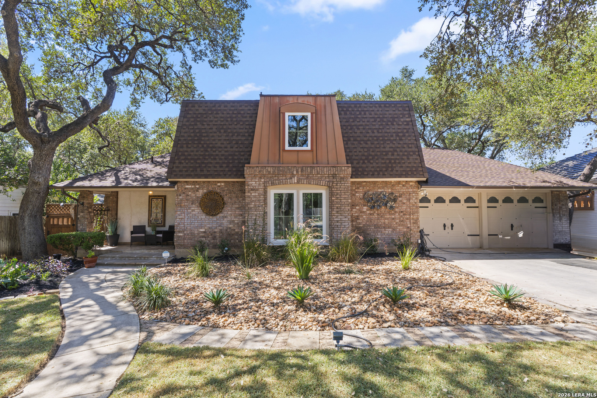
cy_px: 199
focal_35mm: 17
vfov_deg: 70.4
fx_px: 282
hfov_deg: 93.3
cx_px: 298
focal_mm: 17
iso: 125
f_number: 9
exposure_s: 1/30
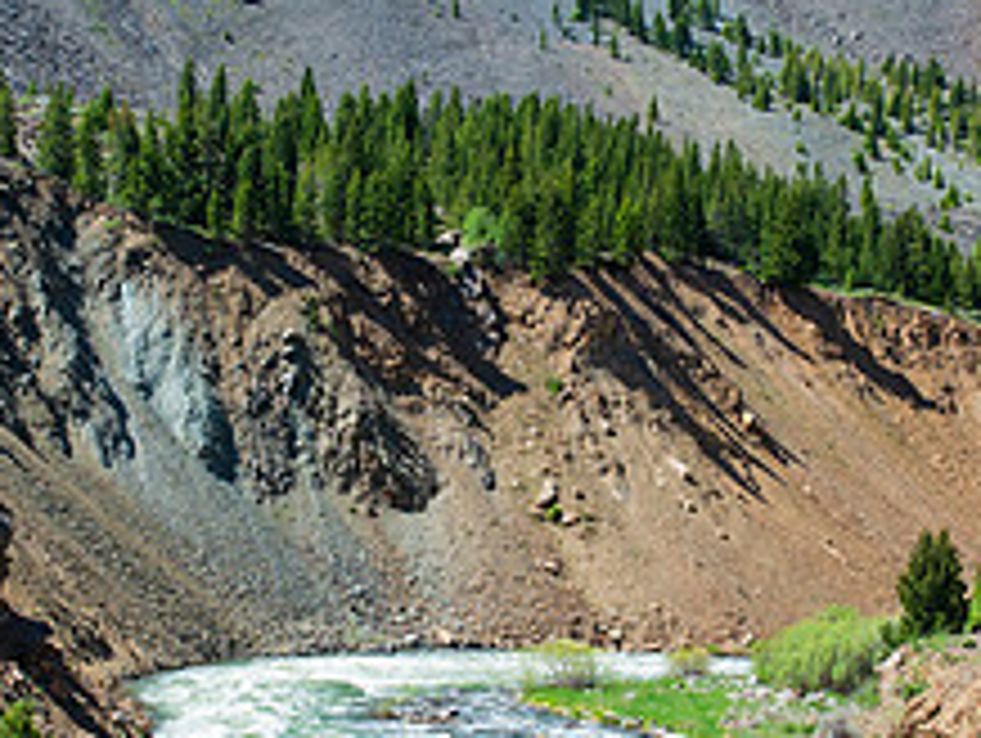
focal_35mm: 97
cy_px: 377
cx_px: 449
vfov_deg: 15.3
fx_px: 2752
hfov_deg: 20.2
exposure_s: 1/320
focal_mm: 34
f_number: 13
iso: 450
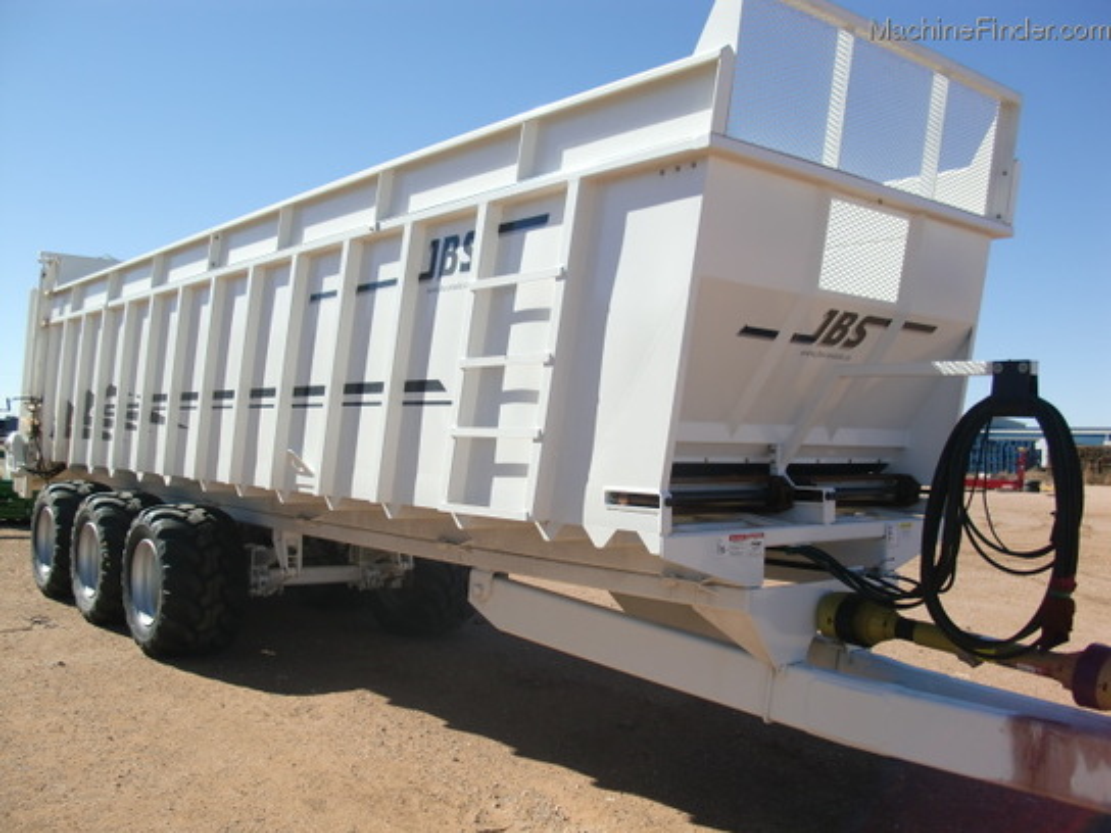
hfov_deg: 51.4
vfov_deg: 39.7
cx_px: 556
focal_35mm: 36
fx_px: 1155
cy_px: 416
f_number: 7.9
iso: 64
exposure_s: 1/160
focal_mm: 6.3
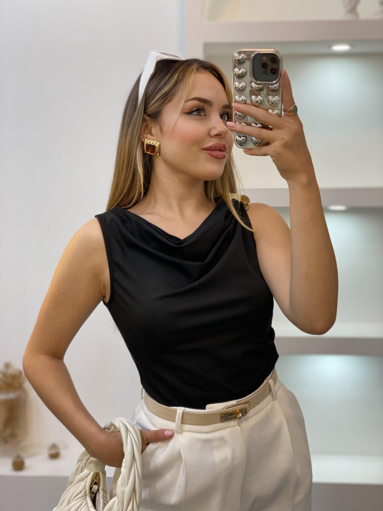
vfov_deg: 36.8
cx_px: 192
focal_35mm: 52
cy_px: 256
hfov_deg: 28.0
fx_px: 767
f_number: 2
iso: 100
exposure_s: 1/100
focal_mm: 6
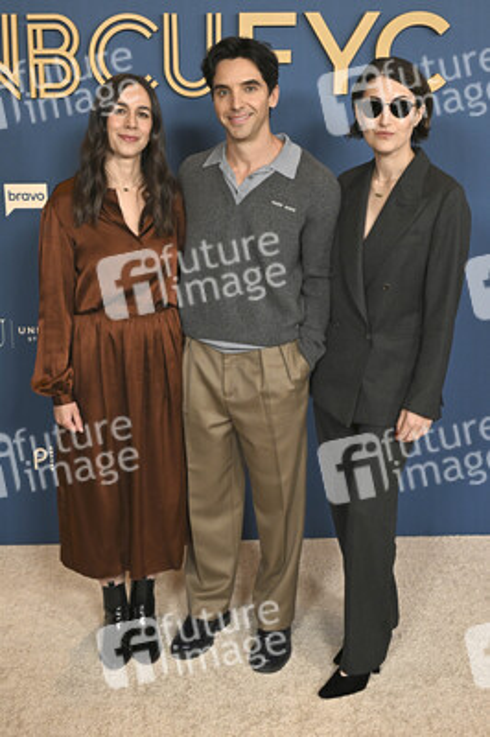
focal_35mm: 45
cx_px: 245
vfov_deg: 43.6
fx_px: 920
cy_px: 368
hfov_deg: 29.8
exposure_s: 1/320
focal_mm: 45
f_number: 5
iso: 2000
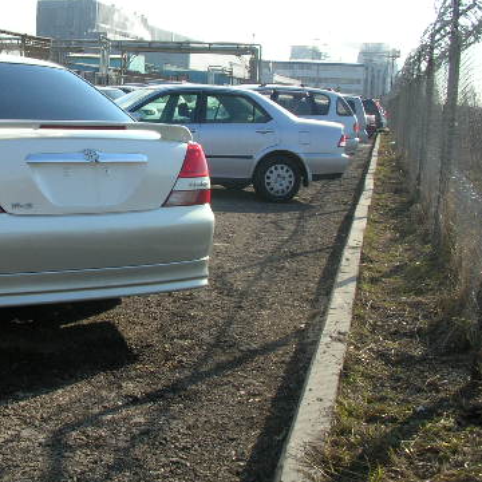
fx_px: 866
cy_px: 191
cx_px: 63
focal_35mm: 55
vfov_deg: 31.0
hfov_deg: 30.0
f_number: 5.6
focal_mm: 5.8
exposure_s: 1/164
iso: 50
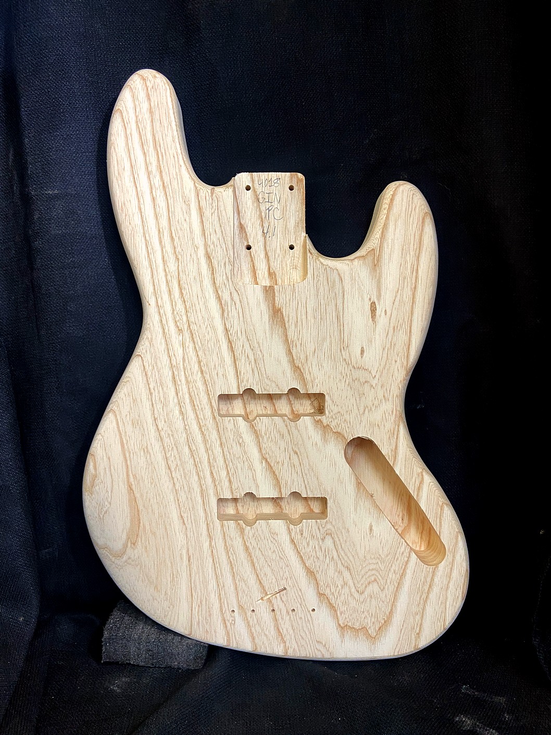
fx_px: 552
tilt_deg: -7.2
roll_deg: +1.6
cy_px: 368
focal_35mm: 26
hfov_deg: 53.1
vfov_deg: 67.3
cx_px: 276
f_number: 1.8
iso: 100
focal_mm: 4.25
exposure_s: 1/60
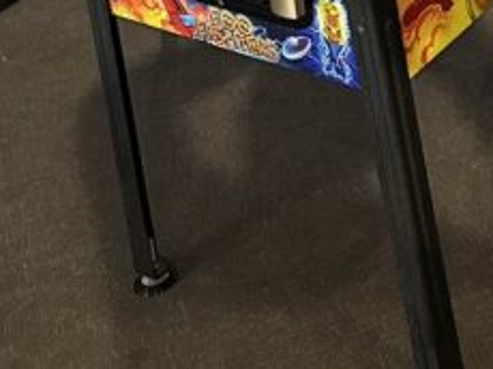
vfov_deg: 12.3
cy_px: -350
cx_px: 767
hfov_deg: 16.5
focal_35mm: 107
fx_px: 1522
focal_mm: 6.86
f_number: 1.78
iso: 400
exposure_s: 1/60
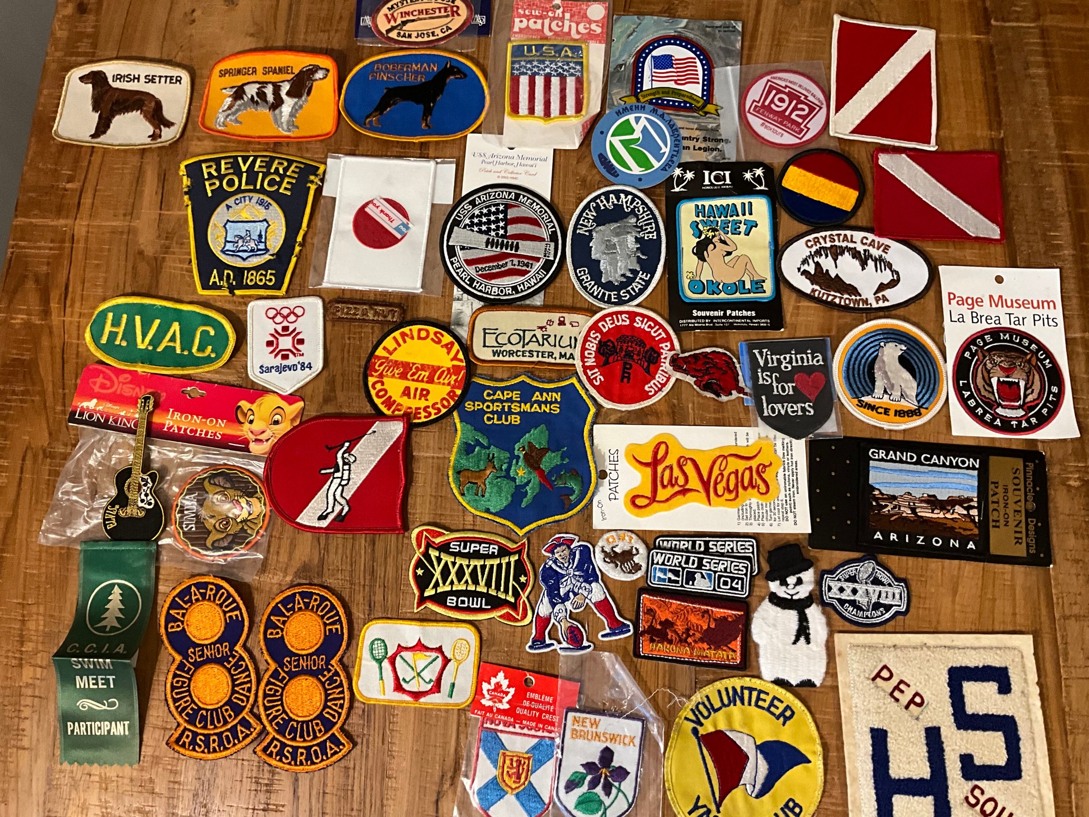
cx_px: 544
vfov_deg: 48.2
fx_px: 912
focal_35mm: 29
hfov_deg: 61.7
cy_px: 408
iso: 125
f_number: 1.8
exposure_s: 1/60
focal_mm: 3
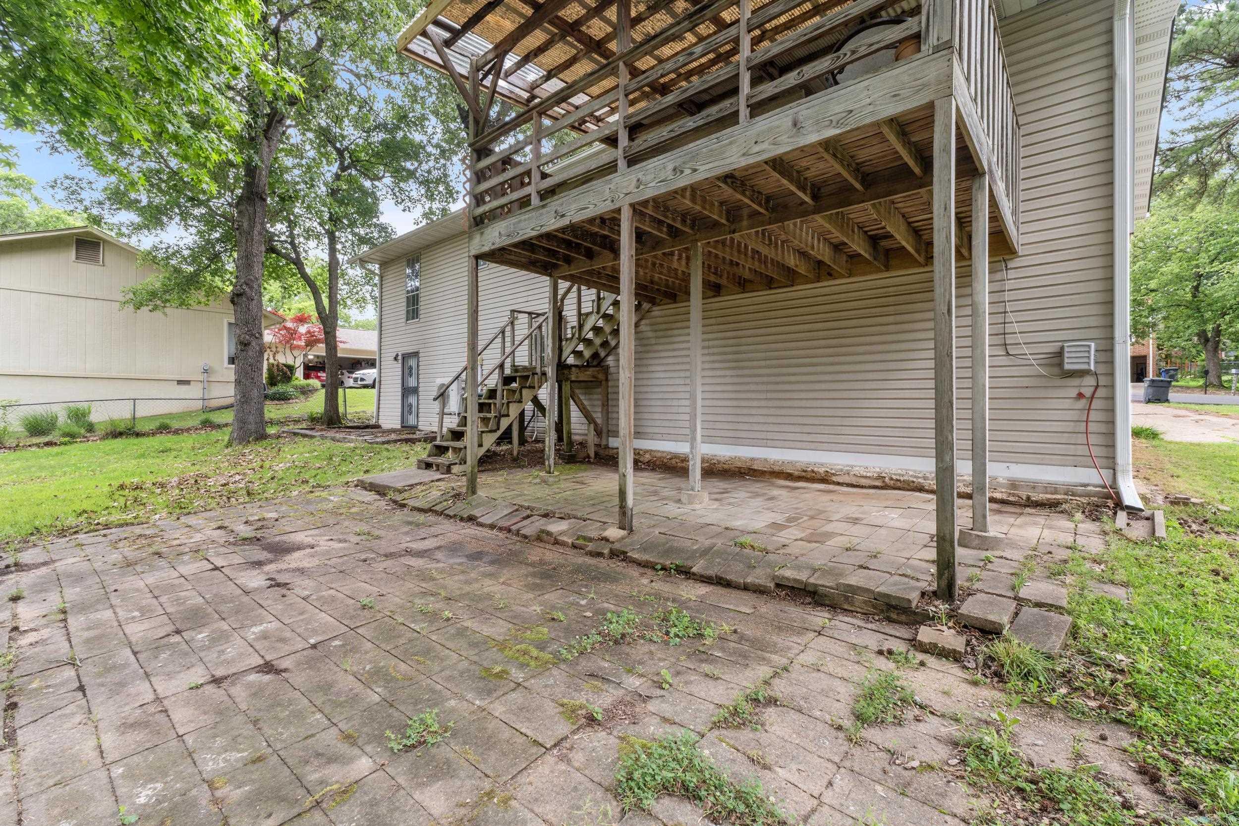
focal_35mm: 15
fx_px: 516
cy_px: 413
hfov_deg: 100.4
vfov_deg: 77.3
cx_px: 620
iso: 160
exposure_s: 1/15
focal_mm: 10
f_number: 9
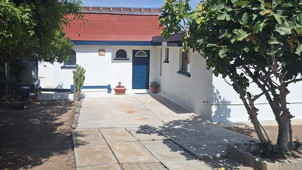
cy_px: 71
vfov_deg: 33.6
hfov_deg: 56.4
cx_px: 127
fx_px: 280
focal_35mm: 35
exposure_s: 1/5291
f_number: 1.8
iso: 40
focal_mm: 5.54
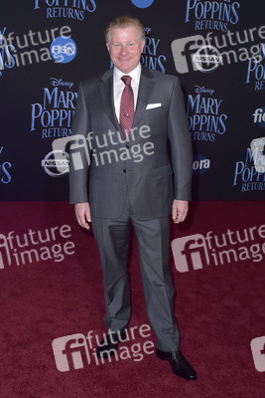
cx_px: 132
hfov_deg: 29.9
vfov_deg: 43.6
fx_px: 496
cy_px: 199
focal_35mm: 45
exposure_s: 1/250
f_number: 6.3
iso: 400
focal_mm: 45
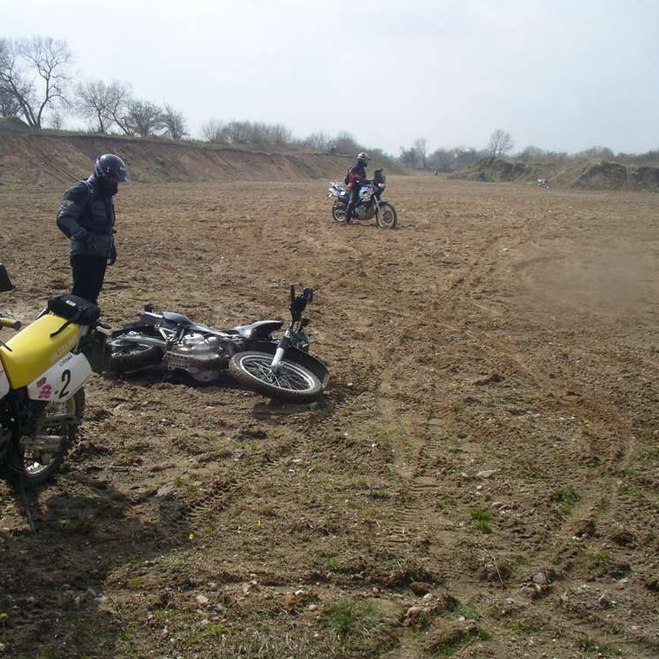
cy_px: 329
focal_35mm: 44
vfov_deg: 38.3
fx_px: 948
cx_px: 250
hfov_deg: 38.1
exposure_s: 1/200
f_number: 6.9
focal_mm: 5.7
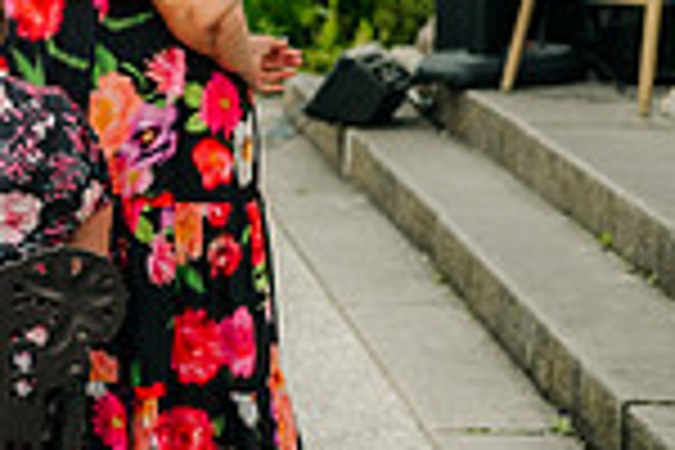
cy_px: -61
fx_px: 2531
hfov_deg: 13.5
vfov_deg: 10.0
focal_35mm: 135
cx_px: -567
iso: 100
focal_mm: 35
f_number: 1.4
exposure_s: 1/800
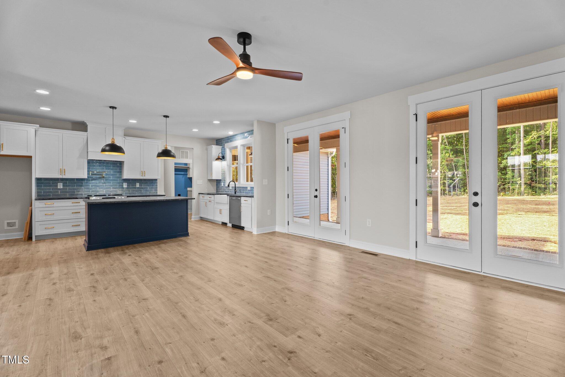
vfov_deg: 73.7
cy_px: 188
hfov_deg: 96.7
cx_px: 282
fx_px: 251
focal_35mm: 16
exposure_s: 1/6
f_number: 8
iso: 400
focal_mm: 16
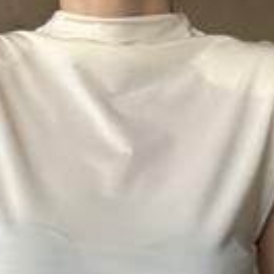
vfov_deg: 12.3
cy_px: 365
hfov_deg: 12.7
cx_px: 102
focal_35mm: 137
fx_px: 1227
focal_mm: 6.86
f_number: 1.78
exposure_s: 1/66
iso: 125
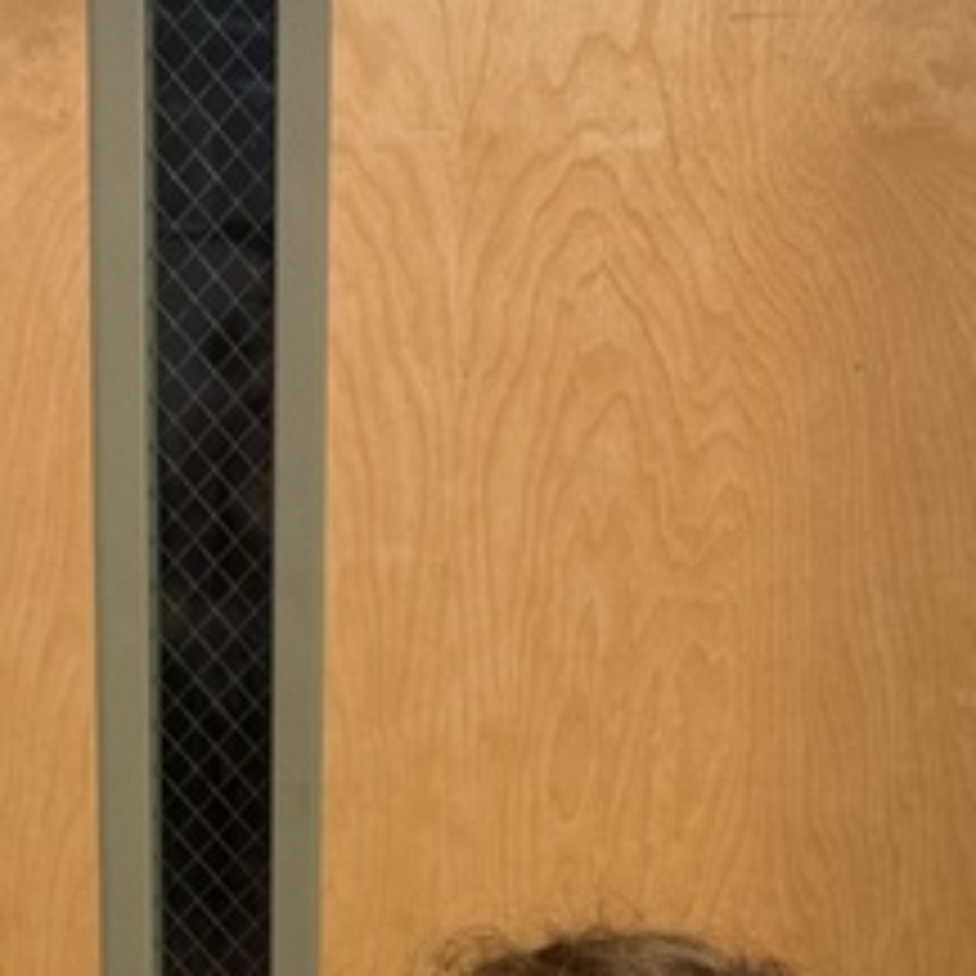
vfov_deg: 15.3
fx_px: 3190
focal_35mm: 100
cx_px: 373
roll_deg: -1.4
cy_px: 1682
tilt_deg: -20.9
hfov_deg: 17.4
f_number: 1.78
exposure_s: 1/60
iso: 125
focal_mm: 6.76
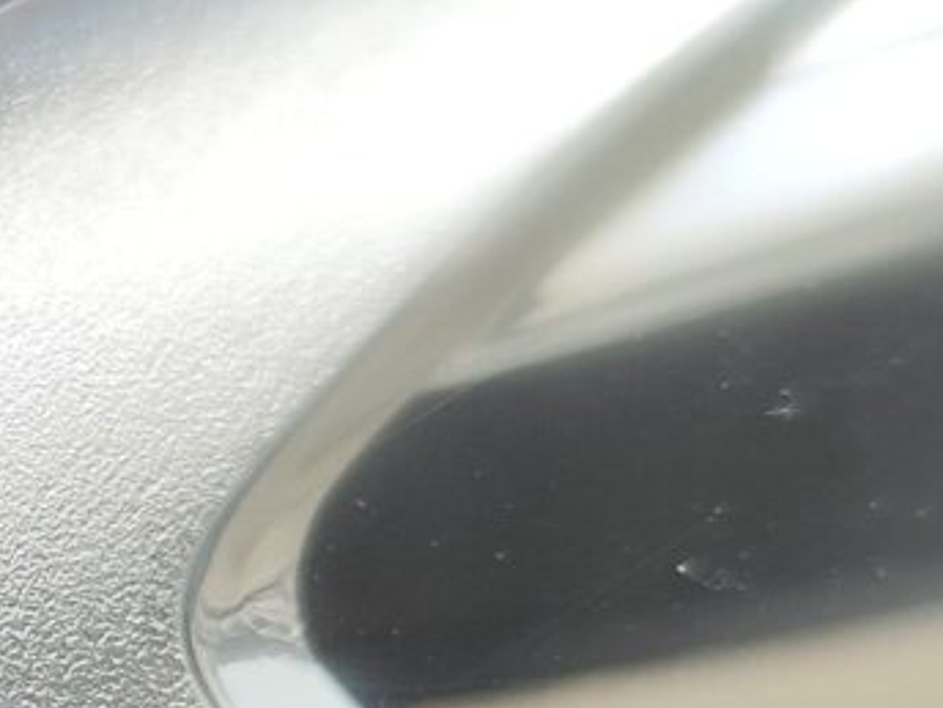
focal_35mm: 107
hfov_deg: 17.5
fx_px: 2915
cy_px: 744
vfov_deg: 13.6
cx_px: -186
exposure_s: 1/205
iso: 50
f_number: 1.69
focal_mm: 7.01
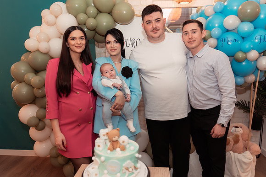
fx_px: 206
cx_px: 131
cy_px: 89
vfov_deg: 46.6
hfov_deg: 65.6
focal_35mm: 28
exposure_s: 1/250
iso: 1600
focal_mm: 24
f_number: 2.8
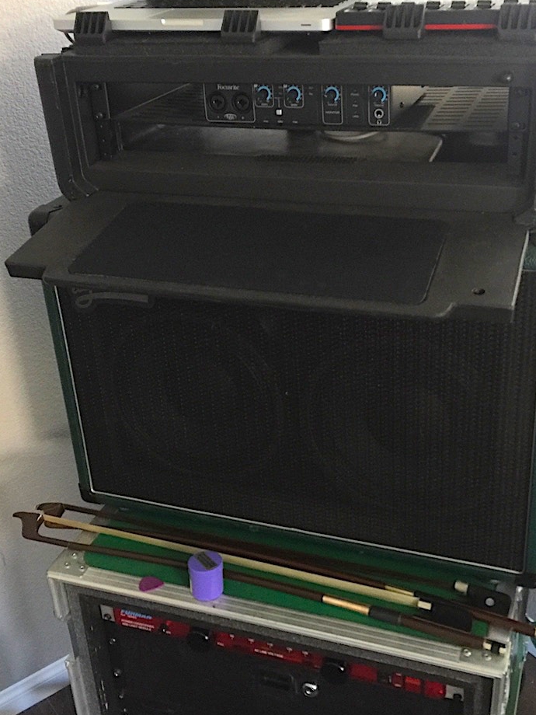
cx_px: 295
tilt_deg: -26.8
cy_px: 329
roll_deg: +3.4
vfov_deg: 44.8
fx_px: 867
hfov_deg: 34.3
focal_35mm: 42
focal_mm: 4.15
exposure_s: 1/4
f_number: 2.2
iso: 80
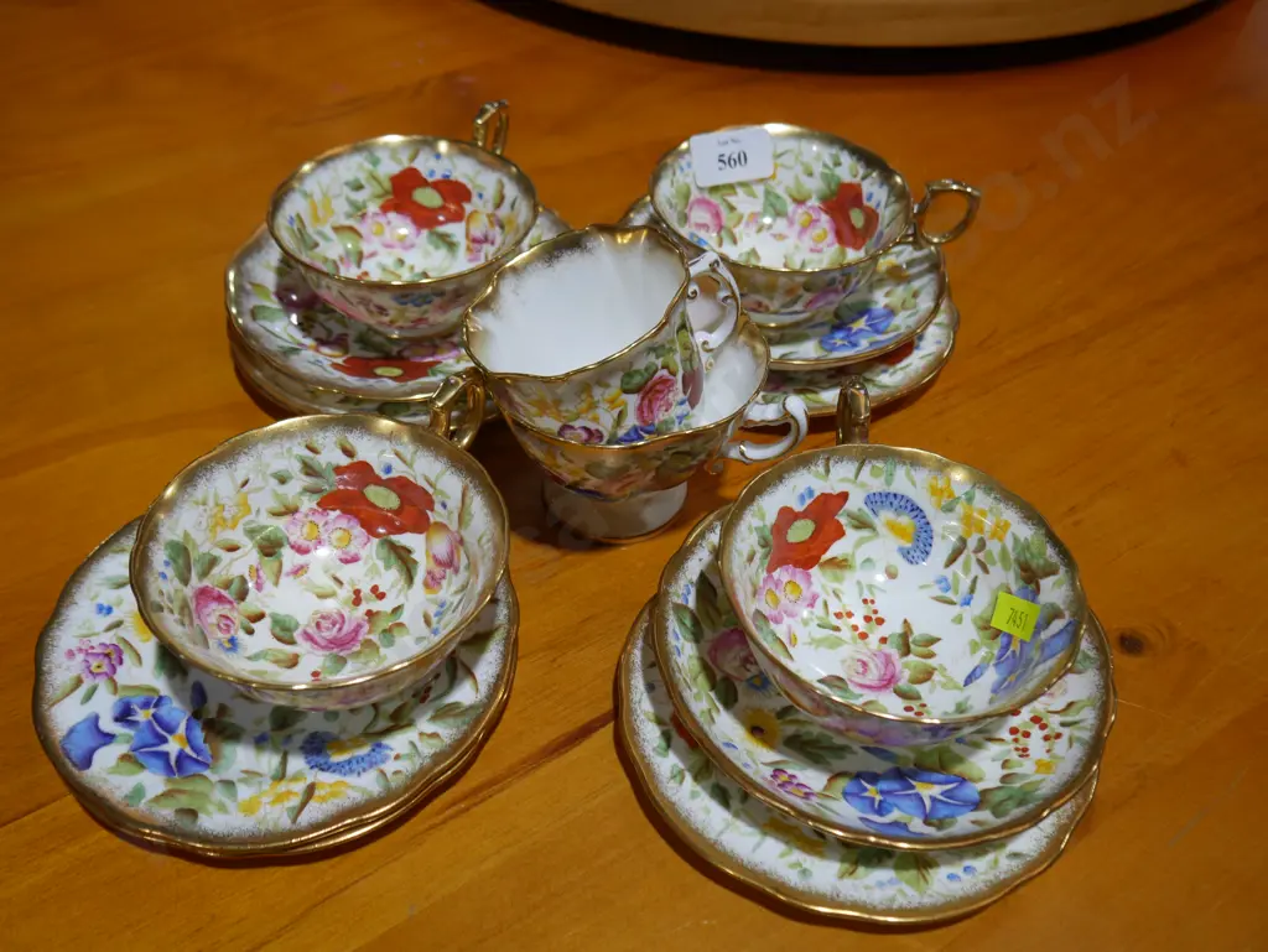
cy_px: 476
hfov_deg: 53.9
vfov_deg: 41.8
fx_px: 1246
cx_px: 634
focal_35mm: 34
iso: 200
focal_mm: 17
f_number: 4
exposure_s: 1/100
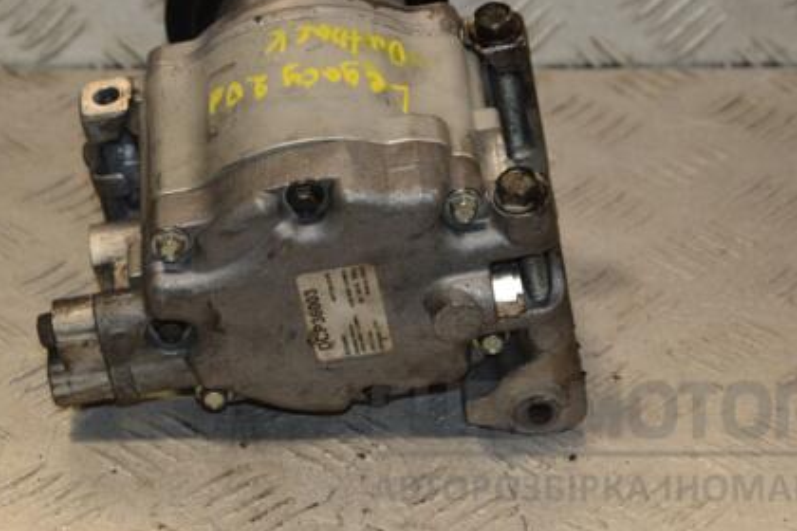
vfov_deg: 9.1
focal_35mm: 150
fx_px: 3321
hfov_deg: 13.7
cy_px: 157
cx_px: 336
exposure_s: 1/200
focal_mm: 70
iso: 800
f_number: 6.3
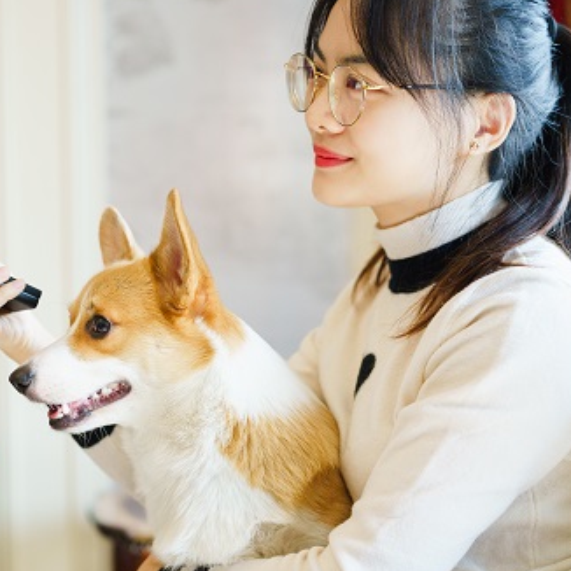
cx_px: 114
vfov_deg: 20.2
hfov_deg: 20.0
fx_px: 1605
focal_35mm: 86
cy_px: 314
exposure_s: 1/640
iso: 400
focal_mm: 55
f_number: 2.5
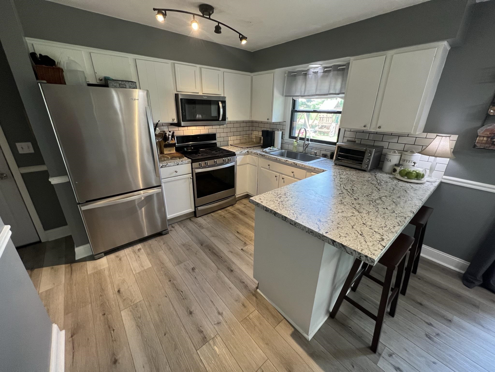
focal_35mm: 13
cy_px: 186
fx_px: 186
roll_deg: -1.6
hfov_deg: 106.2
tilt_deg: -22.0
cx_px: 248
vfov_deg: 89.9
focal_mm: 1.57
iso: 200
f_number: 1.8
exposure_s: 1/120
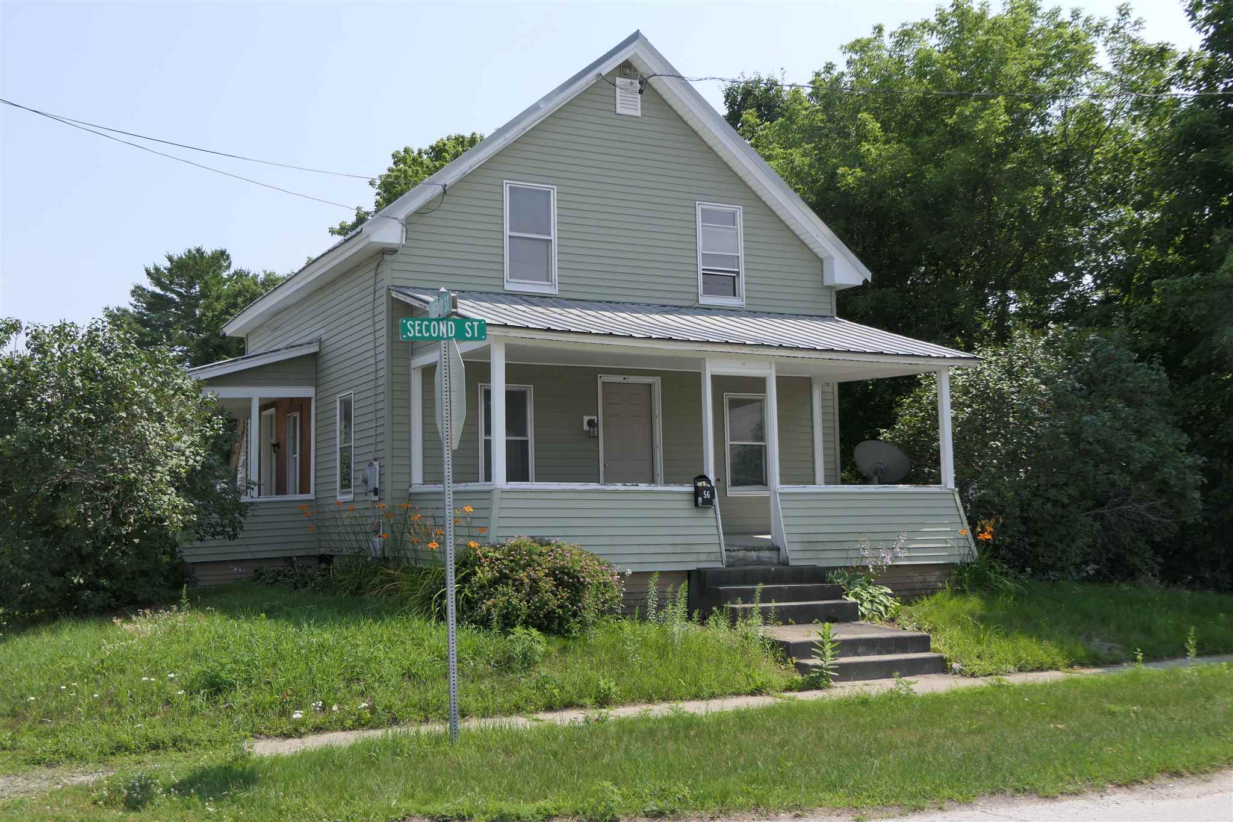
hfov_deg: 51.9
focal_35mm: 37
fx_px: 1267
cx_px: 616
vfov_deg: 35.9
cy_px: 411
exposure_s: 1/1000
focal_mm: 13.5
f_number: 4
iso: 125
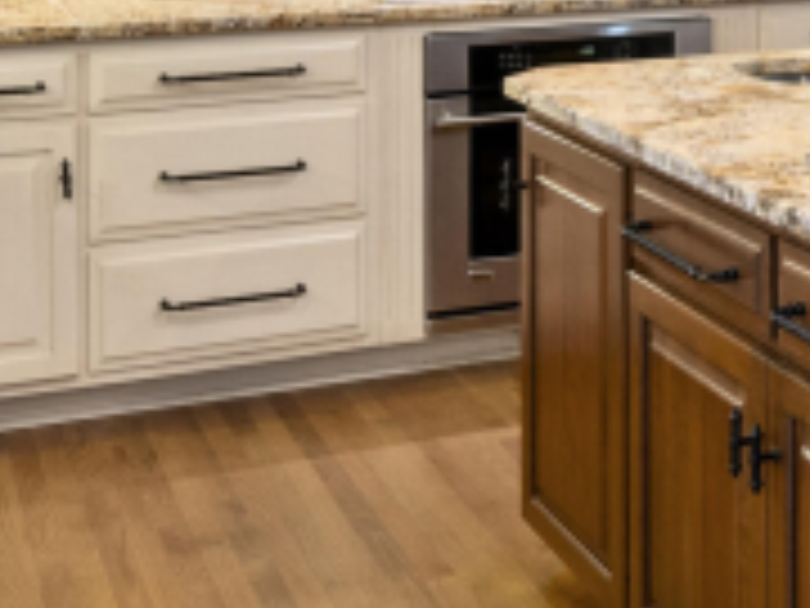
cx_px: 760
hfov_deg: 24.2
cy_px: -234
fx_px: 1825
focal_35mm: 78
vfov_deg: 17.4
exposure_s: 1/2
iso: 400
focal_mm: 13
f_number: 8
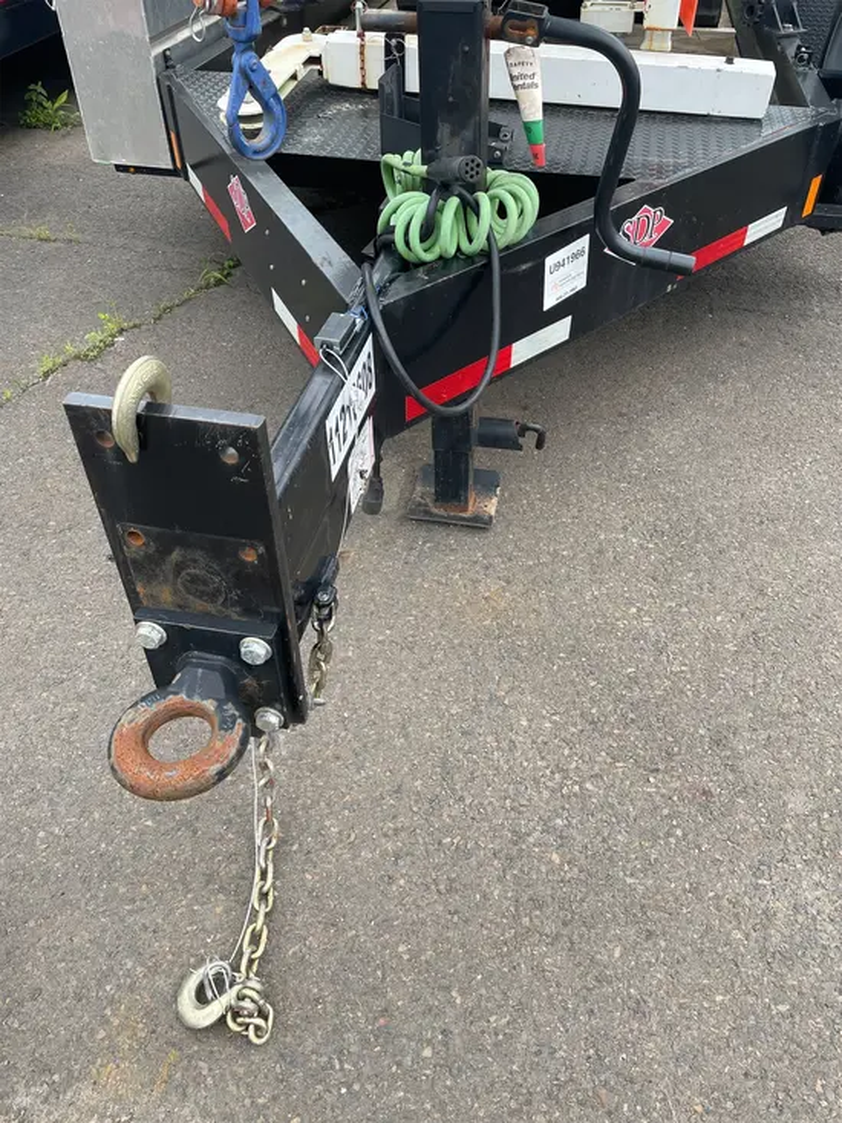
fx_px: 843
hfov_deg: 53.1
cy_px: 562
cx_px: 421
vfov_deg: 67.3
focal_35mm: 26
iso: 32
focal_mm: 4.2
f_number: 1.6
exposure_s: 1/493
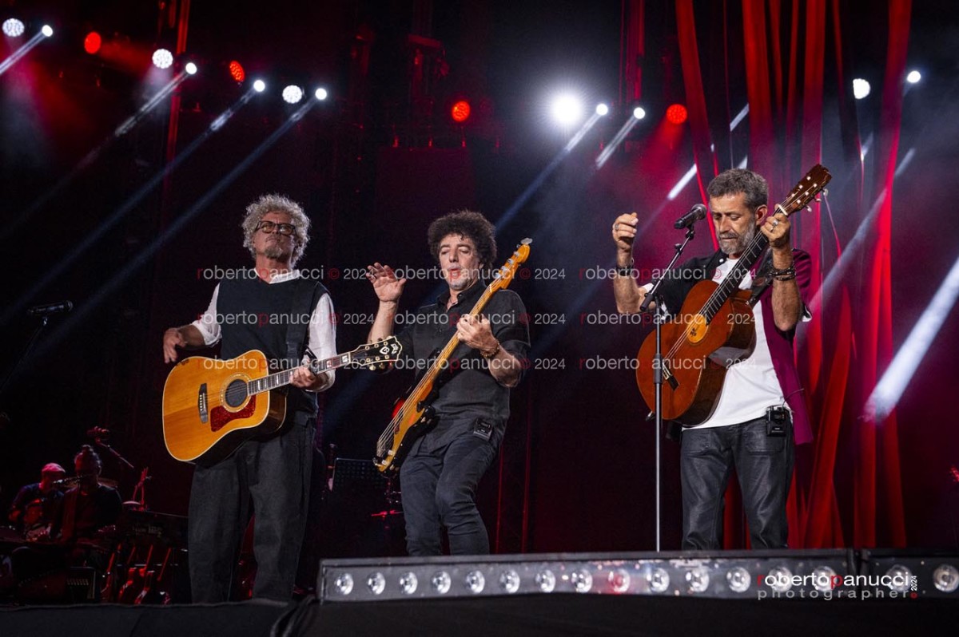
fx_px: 1464
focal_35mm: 55
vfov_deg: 24.6
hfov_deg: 36.3
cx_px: 480
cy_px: 318
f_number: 5.6
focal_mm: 55
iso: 3200
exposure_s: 1/250
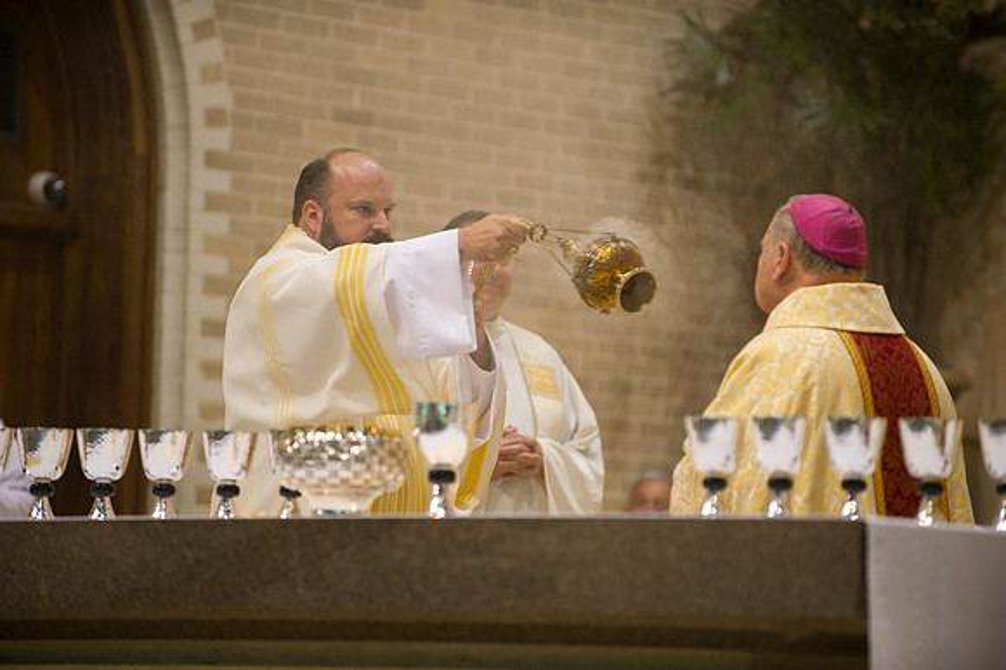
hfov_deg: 10.3
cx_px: 503
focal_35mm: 200
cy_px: 335
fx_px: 5585
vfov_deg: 6.9
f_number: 2.8
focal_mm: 200
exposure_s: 1/125
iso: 2000
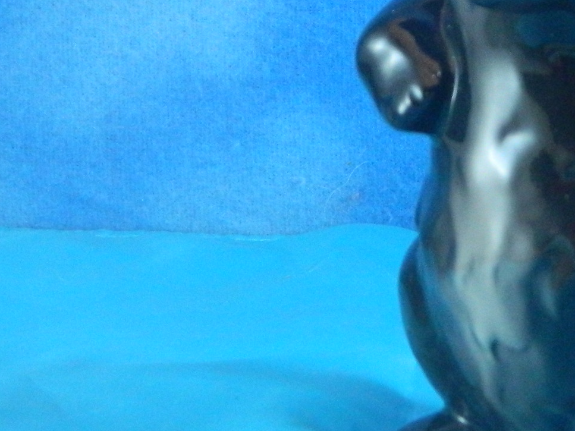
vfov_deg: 11.7
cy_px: 25
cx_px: 429
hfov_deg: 15.6
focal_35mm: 126
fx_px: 2093
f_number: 3.6
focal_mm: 8.4
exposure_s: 1/25
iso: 400
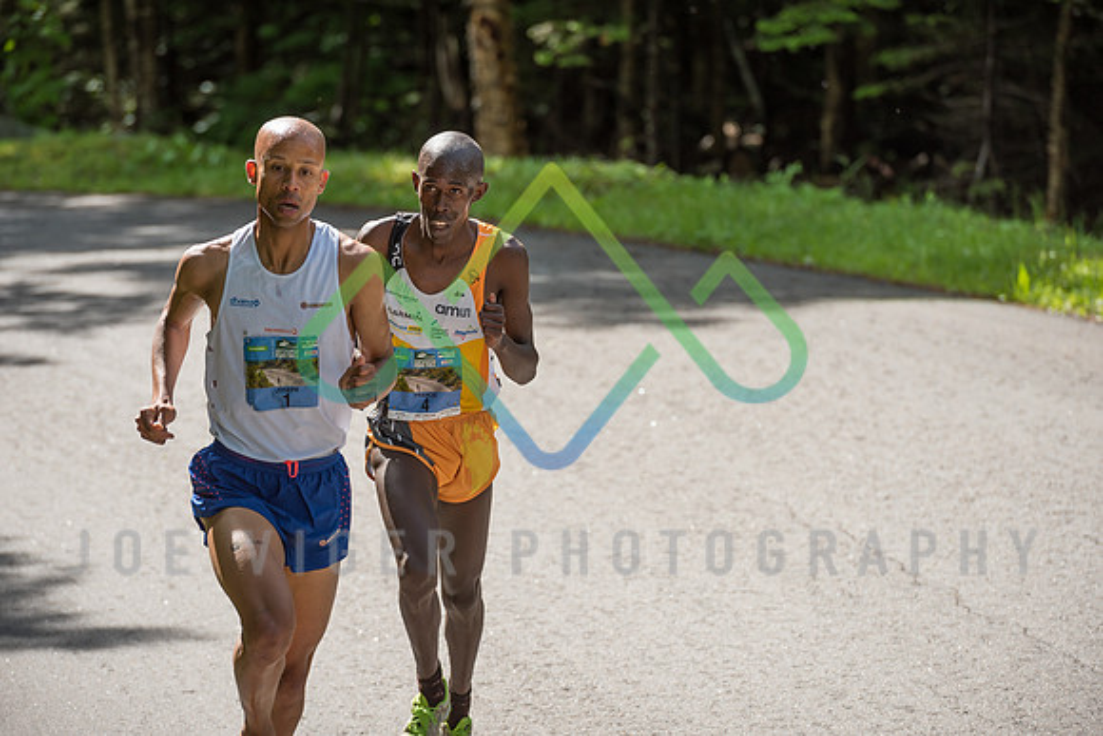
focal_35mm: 200
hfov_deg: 10.3
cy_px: 368
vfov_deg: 6.9
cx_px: 552
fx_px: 6129
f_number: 5.6
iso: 200
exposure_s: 1/640
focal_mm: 200
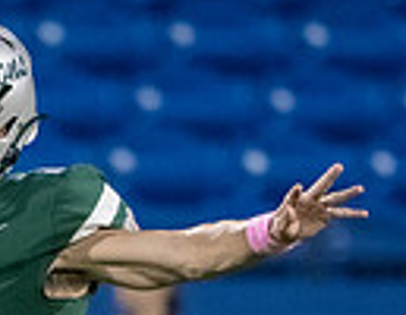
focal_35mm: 2421
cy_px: 484
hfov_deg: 0.8
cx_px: -23
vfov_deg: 0.6
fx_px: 28742
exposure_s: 1/800
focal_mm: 400
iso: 8000
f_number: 5.6
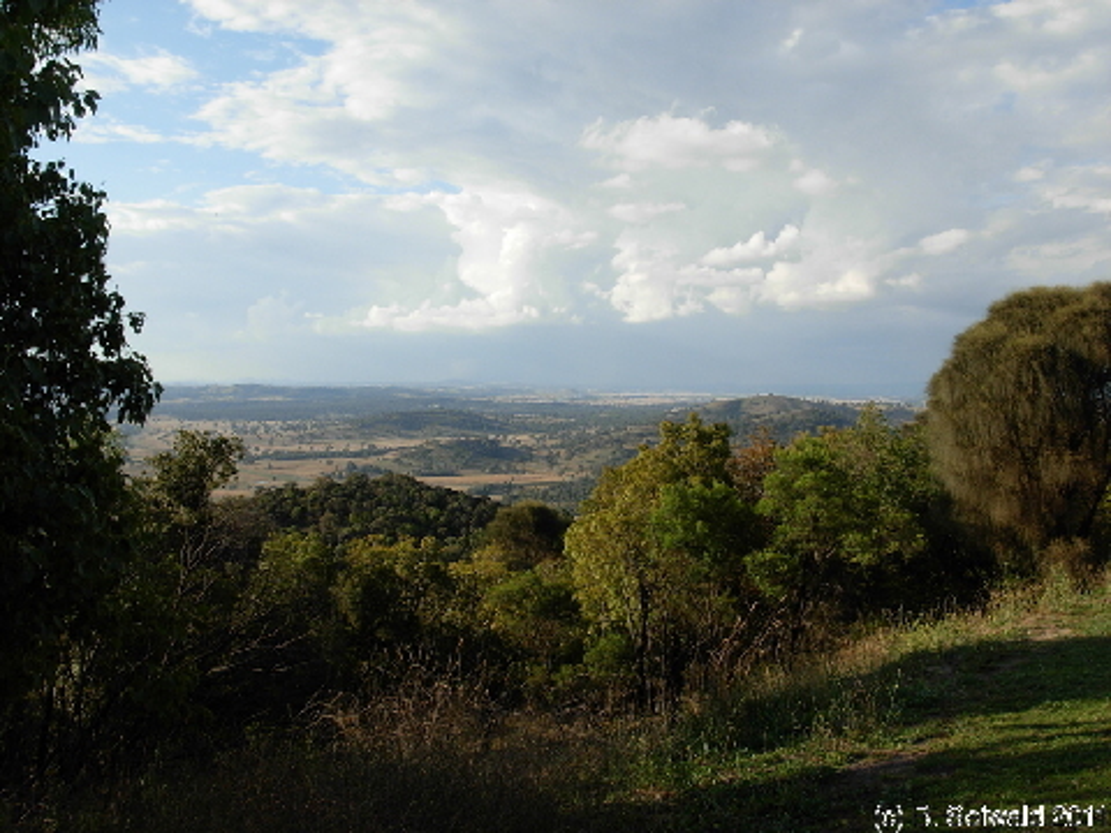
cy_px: 416
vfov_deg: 37.7
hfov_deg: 49.0
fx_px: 1220
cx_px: 556
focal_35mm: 38
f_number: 4.9
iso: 79
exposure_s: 1/373
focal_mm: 6.3
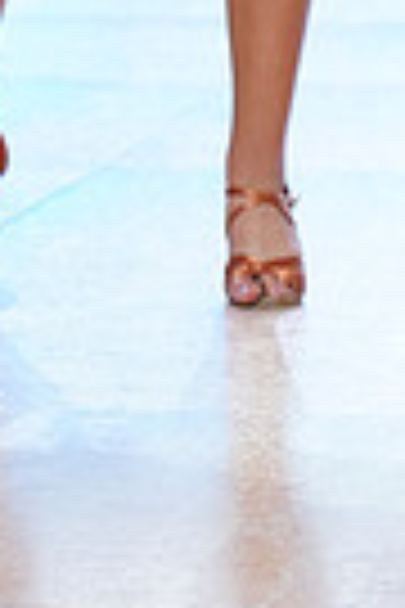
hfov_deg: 3.0
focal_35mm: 450
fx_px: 7593
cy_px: -649
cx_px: -119
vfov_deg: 4.5
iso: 2000
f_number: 4
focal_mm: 105
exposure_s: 1/250
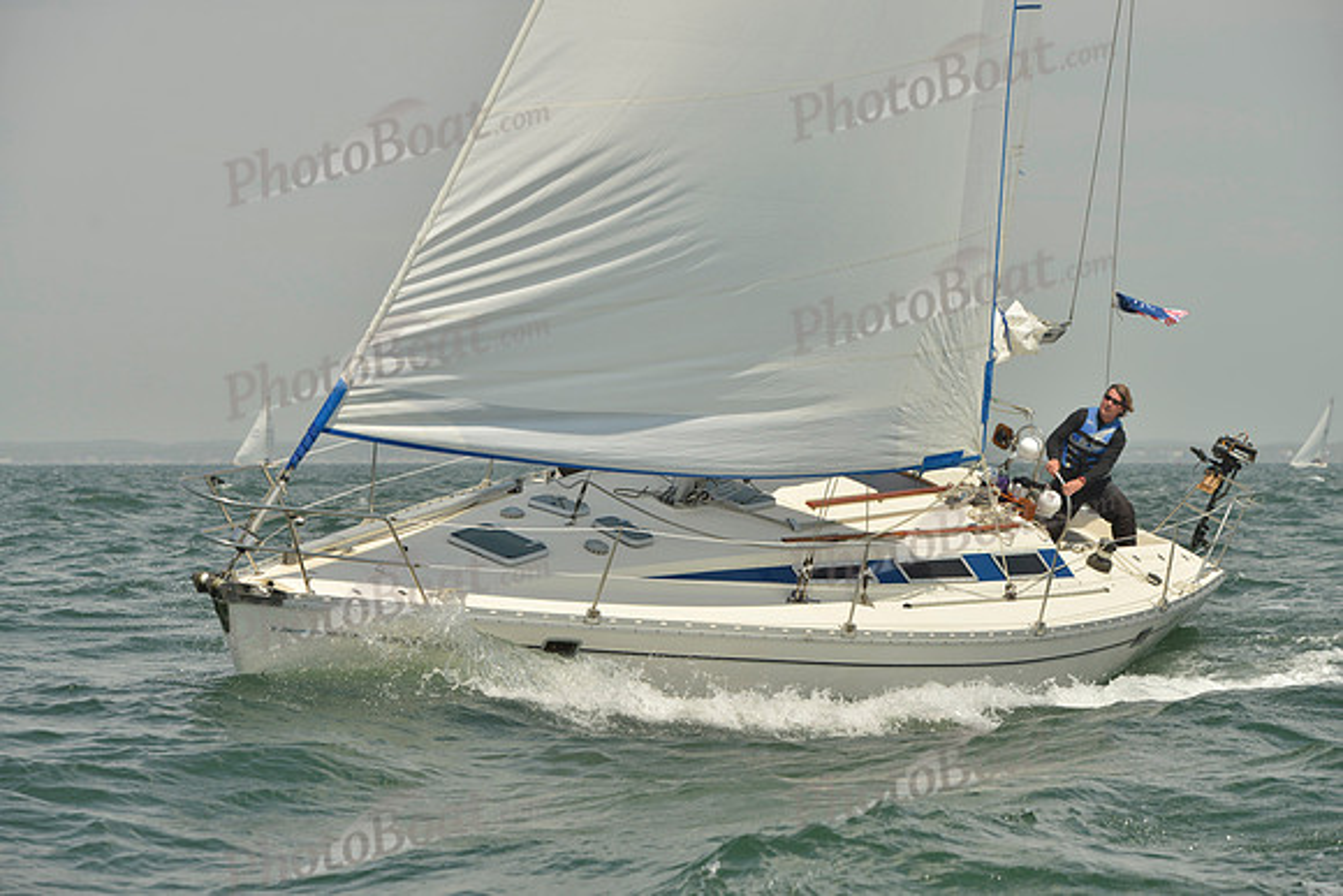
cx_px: 672
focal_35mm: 122
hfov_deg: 16.8
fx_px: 4552
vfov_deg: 11.2
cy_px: 448
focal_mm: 122
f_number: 8
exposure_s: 1/1250
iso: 200
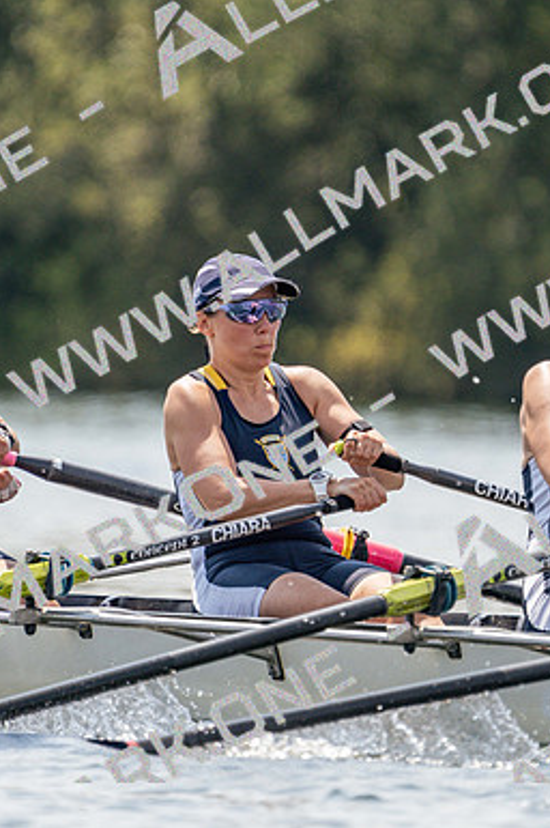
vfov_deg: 2.3
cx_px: 273
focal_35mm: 905
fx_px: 20775
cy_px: 414
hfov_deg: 1.5
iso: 320
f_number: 6.3
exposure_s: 1/1600
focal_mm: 600
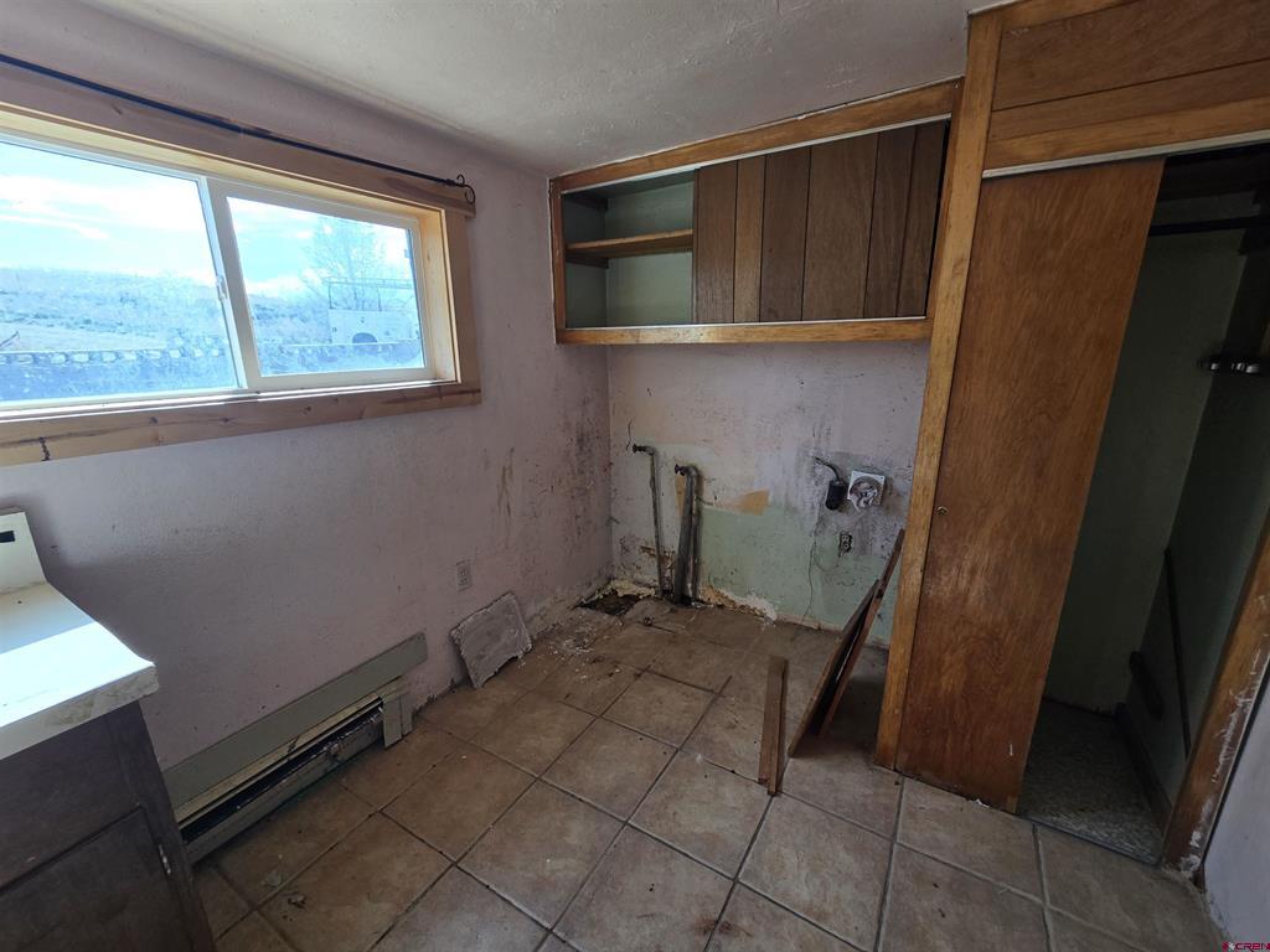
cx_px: 635
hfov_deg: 106.2
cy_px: 476
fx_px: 477
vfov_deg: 89.9
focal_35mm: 13
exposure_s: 1/159
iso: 50
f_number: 2.2
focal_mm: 2.2
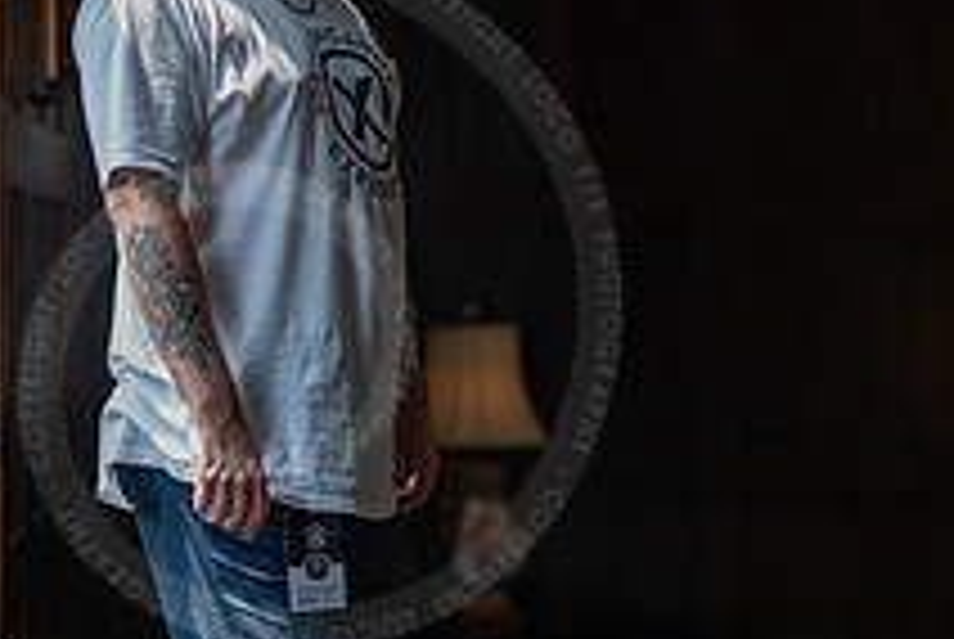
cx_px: 310
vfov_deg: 12.9
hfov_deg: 19.2
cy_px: 459
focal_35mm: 106
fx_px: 2813
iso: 125
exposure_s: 1/800
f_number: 1.2
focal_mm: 50
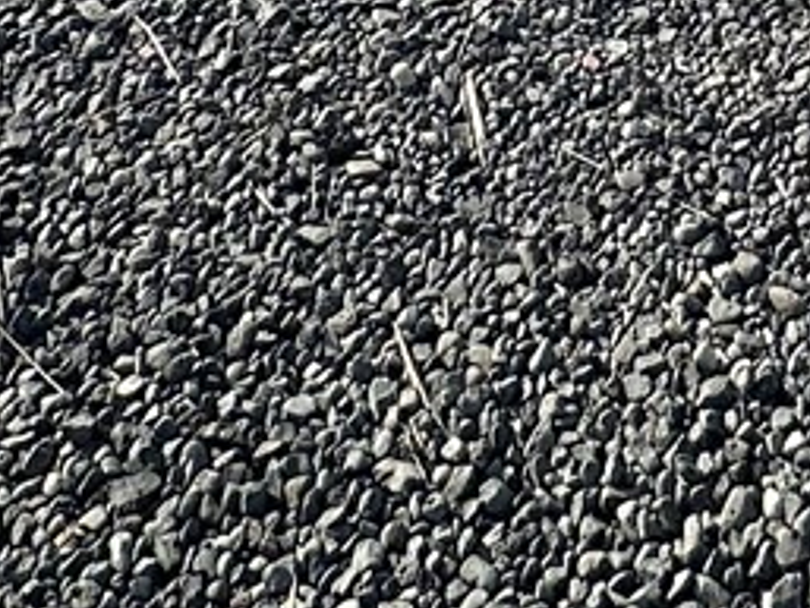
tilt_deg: +2.2
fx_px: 2037
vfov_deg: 10.9
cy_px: -1241
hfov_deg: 21.7
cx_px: 797
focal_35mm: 87
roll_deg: +0.5
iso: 40
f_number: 2.2
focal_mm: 2.22
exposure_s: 1/2564
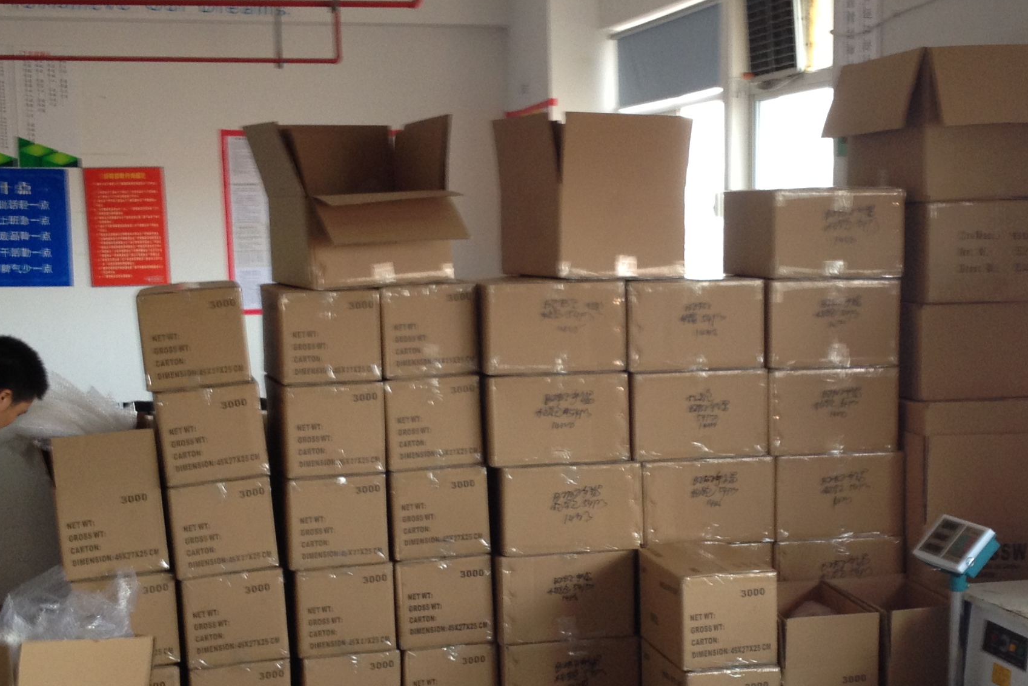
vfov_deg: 19.3
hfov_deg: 28.8
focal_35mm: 70
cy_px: 502
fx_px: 1999
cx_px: 605
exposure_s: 1/20
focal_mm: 4.28
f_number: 2.4
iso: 80
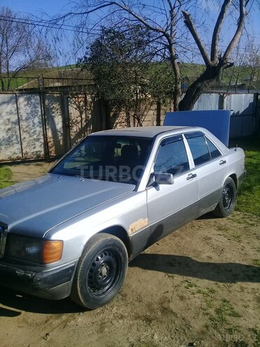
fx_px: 310
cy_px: 174
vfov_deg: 58.4
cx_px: 130
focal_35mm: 31
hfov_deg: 45.4
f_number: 2.2
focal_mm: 3.3
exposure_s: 1/1715
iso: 50
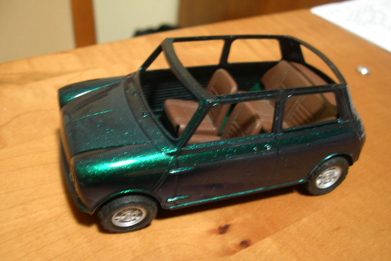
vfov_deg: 33.4
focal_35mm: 40
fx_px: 435
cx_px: 194
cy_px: 145
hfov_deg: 48.4
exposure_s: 1
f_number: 2.8
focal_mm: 8
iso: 100
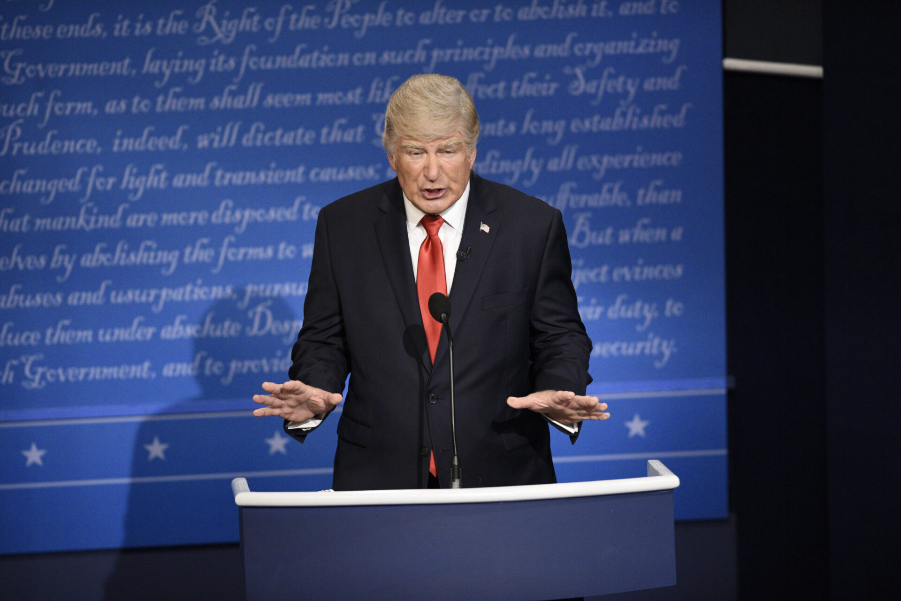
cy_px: 300
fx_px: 7510
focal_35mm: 300
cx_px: 450
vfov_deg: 4.6
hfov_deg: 6.9
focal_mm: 300
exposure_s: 1/320
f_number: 3.2
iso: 4000
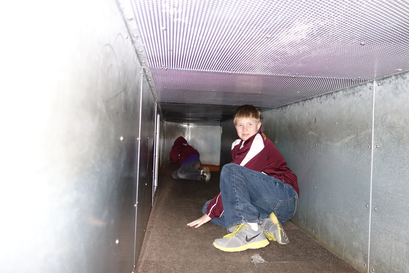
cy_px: 136
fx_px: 318
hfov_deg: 65.5
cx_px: 204
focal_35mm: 28
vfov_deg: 46.4
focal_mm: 10.4
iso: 200
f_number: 1.8
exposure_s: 1/10
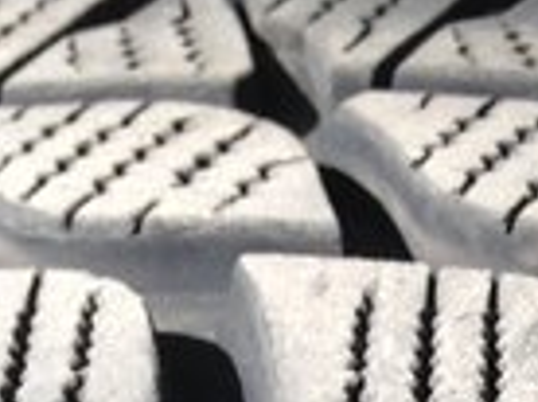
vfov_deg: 7.1
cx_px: 433
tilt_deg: -35.2
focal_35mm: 192
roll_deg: +11.1
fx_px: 2979
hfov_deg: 10.3
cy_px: 1062
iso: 50
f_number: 2.4
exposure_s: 1/281
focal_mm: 4.12
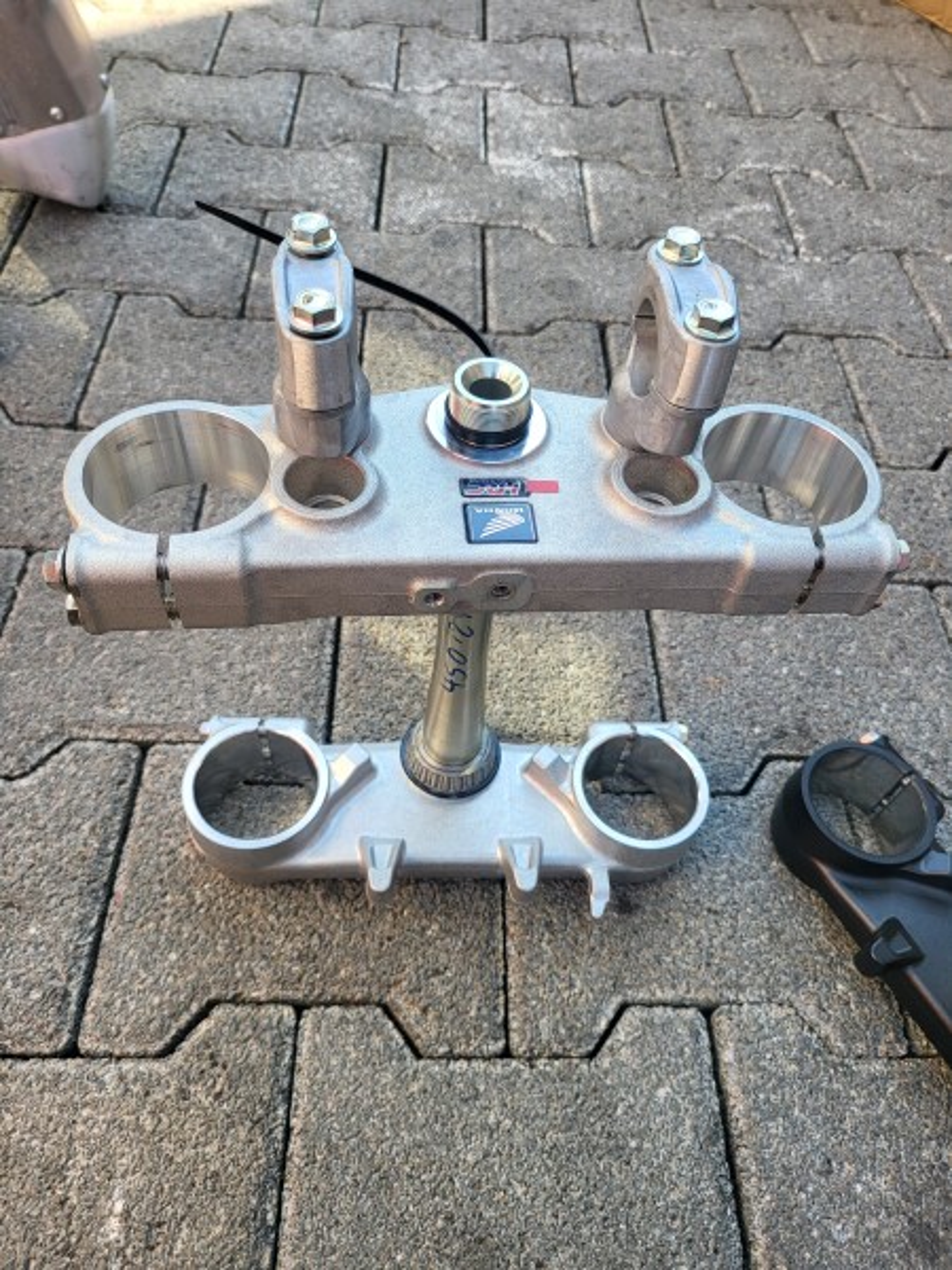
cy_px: 635
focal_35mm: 24
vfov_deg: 71.6
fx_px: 880
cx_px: 476
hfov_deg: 56.8
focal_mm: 5
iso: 40
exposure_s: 1/346
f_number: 1.8
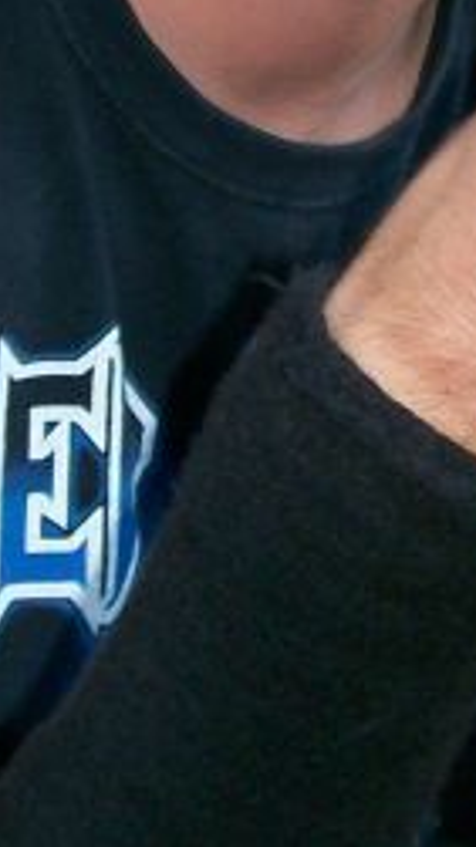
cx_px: 348
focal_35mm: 125
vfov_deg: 16.8
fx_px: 2808
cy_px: -10
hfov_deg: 9.7
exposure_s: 1/64
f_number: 2.7
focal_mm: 6
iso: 80
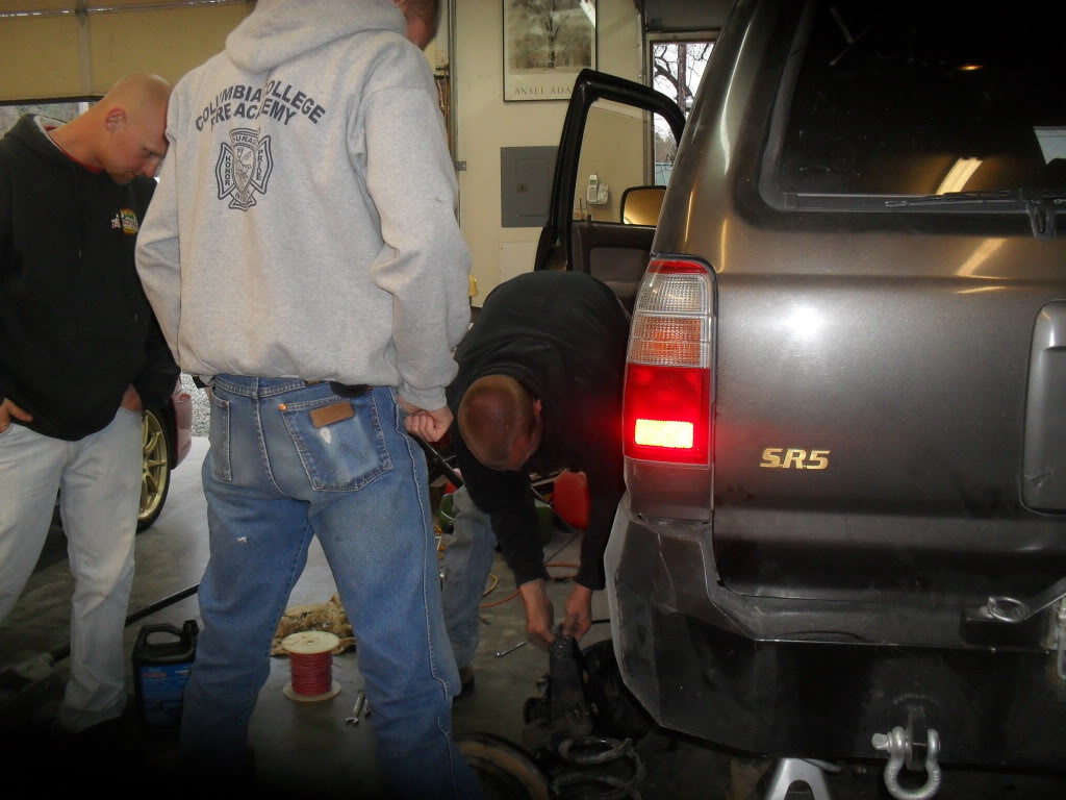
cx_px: 533
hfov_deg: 52.6
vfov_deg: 40.7
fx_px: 1078
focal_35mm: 35
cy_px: 400
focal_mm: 6.3
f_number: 3.2
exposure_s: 1/45
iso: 200
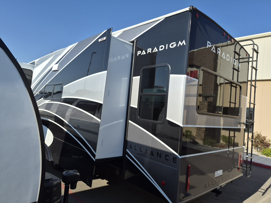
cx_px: 136
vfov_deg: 58.9
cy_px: 102
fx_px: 180
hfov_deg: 73.9
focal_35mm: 23
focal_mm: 5.4
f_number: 1.8
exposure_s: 1/5000
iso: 80
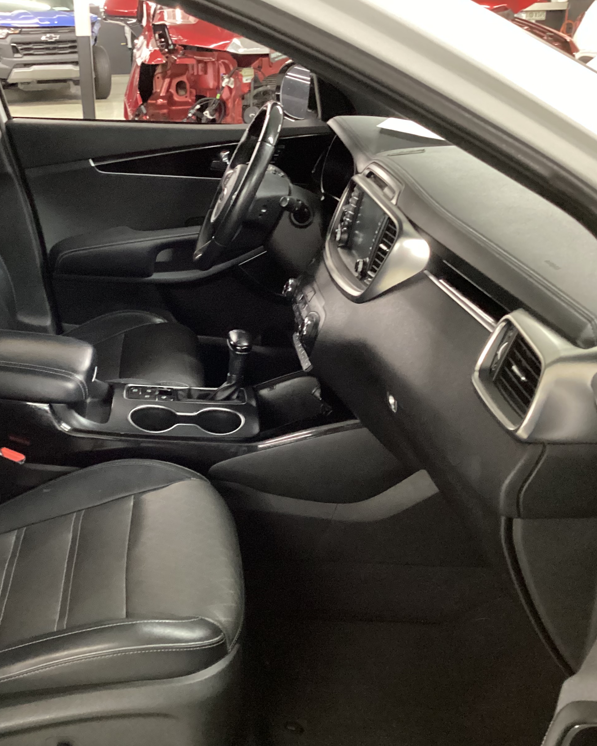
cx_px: 165
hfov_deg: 35.8
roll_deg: +1.8
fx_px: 906
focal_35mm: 41
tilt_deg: -24.6
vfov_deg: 44.8
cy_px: 374
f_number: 2.4
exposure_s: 1/20
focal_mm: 3.3
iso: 640
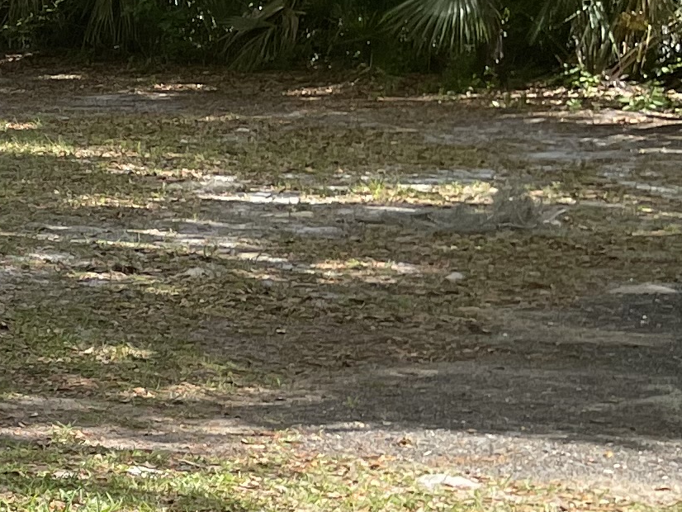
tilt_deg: -8.4
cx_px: -910
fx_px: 2404
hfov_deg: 12.8
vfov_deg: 12.1
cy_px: 301
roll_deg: +1.5
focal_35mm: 122
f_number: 1.6
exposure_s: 1/1513
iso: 32
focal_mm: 5.1
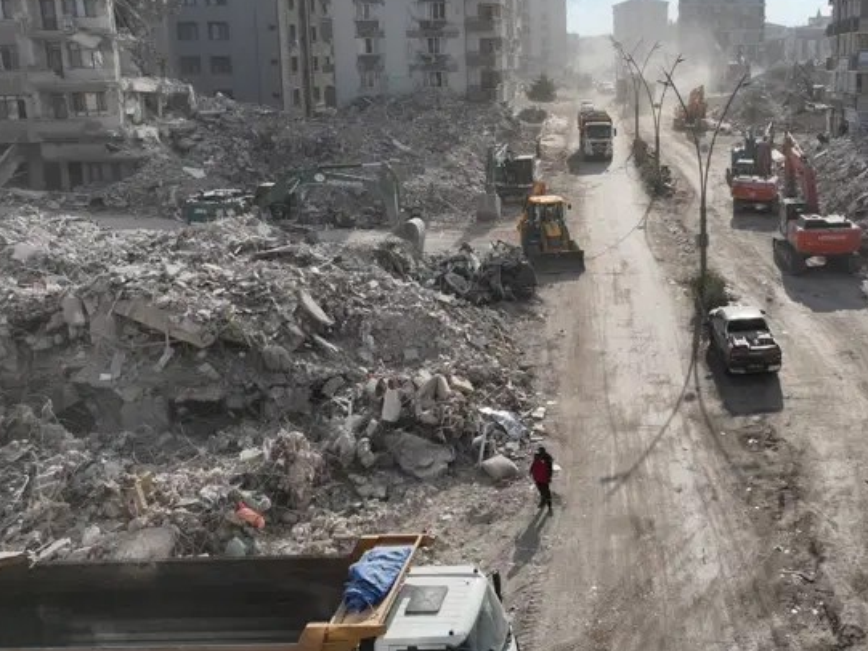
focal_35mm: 39
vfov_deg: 36.6
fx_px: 978
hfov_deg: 46.3
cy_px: 235
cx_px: 643
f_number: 2.8
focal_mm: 12.29
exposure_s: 1/5000
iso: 200
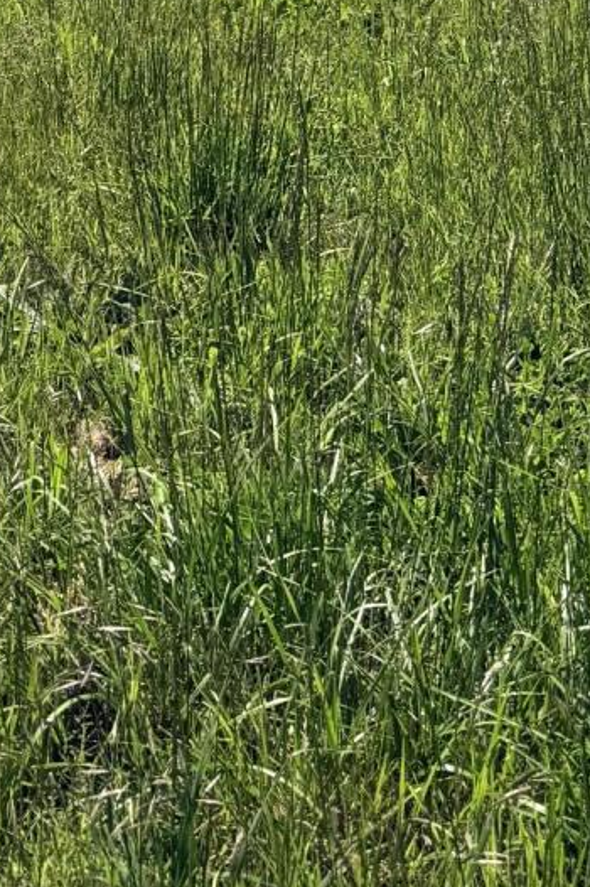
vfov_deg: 18.5
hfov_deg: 14.3
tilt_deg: -3.9
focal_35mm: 95
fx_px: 2338
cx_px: 459
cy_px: -523
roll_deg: +2.5
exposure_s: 1/5714
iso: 80
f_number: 1.78
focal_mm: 6.76
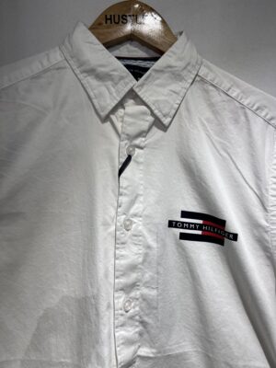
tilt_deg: +1.4
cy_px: 184
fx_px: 276
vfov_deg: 67.3
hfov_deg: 53.1
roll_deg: +0.5
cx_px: 138
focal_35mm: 26
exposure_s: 1/114
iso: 32
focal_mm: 5.7
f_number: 1.5
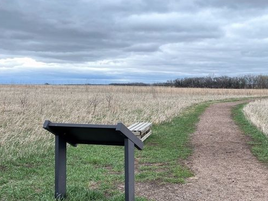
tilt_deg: -2.6
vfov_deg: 34.3
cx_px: 210
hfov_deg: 43.0
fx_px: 325
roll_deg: +0.4
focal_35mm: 42
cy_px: 105
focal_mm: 4.25
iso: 32
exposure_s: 1/122
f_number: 1.8
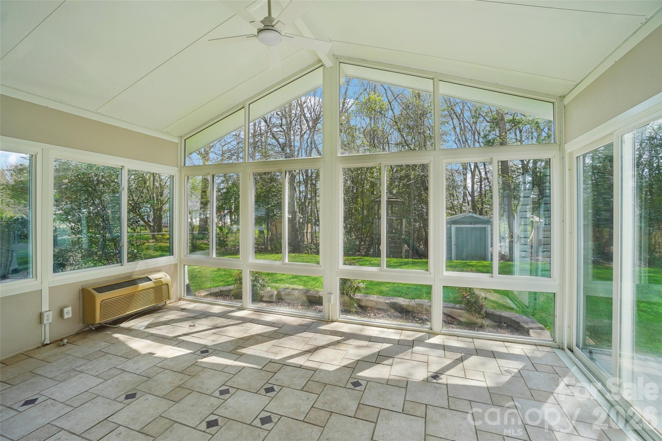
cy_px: 220
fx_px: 276
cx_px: 331
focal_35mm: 15
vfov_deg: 77.3
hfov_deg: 100.4
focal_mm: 10
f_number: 8
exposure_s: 1/60
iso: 100
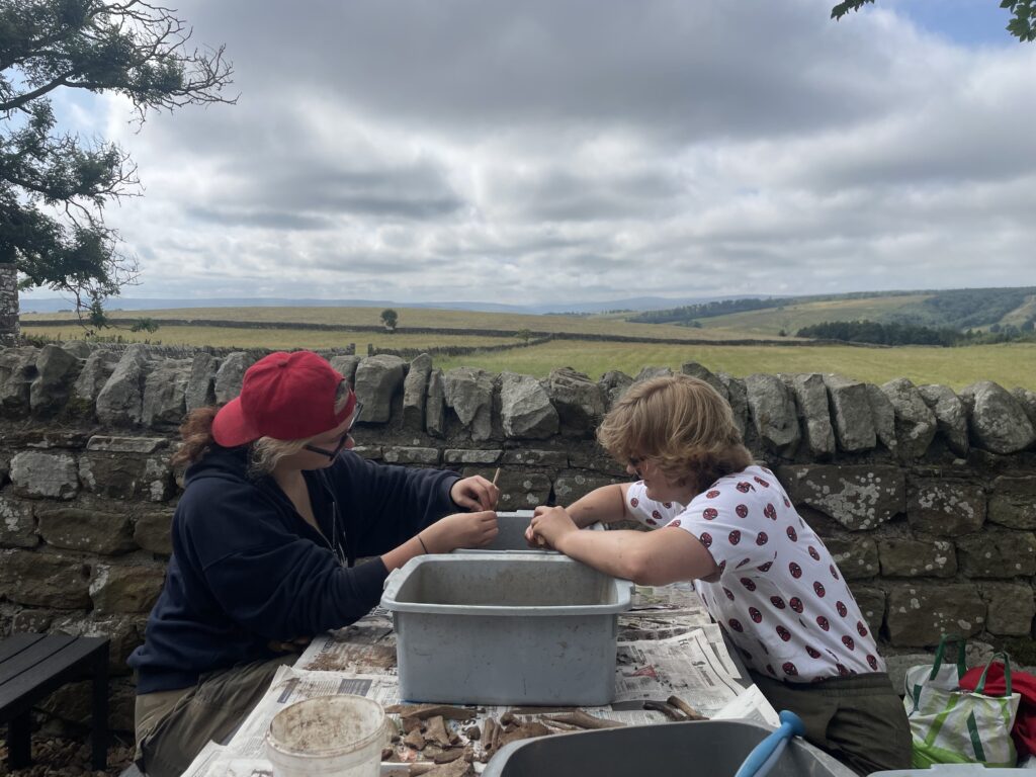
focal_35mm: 26
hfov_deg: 67.3
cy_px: 388
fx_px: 778
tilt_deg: -4.1
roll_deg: +0.9
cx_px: 518
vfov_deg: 53.1
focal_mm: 4.2
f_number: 1.6
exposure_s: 1/5291
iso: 32
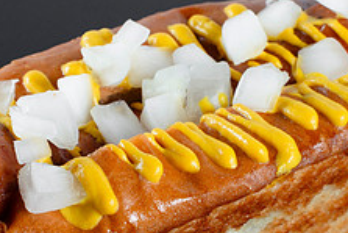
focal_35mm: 170
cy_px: 201
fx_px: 1644
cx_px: 179
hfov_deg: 12.1
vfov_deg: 8.1
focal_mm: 50
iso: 250
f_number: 10
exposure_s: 1/60
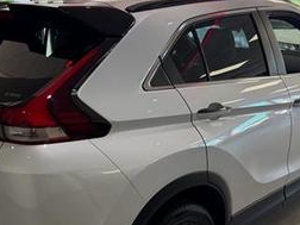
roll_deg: +0.8
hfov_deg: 39.6
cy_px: 142
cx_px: 135
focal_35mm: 48
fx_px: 416
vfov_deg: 30.1
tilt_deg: -17.8
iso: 200
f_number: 1.78
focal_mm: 6.76
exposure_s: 1/195
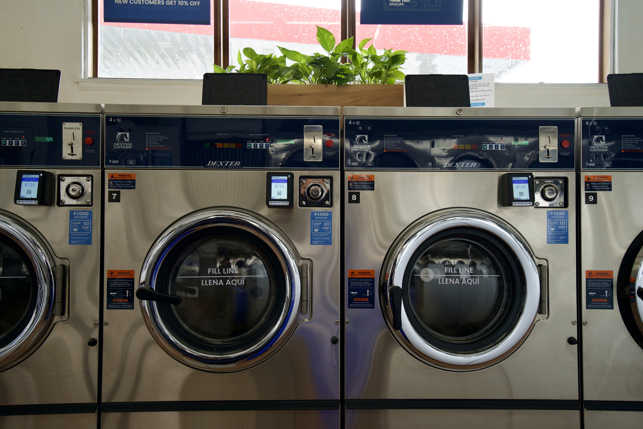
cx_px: 322
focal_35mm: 35
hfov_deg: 54.4
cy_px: 214
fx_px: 625
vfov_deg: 37.9
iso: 500
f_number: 5.6
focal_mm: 35
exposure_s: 1/125
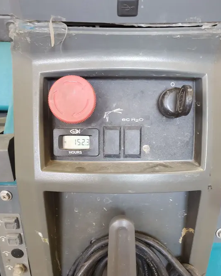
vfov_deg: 62.0
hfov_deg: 51.6
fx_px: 229
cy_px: 152
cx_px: 110
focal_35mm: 28
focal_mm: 4.3
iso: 200
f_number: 2.4
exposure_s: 1/40
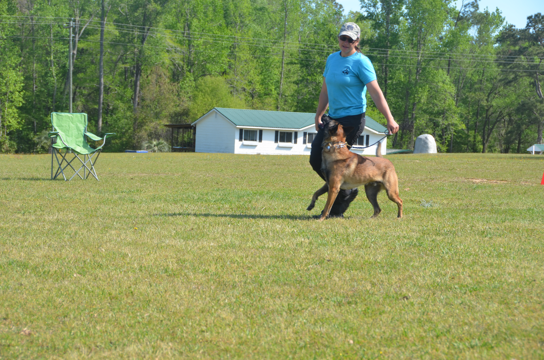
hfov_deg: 19.5
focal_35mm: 105
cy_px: 180
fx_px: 1583
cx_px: 272
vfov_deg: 13.0
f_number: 8
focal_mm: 70
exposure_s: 1/250
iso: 180
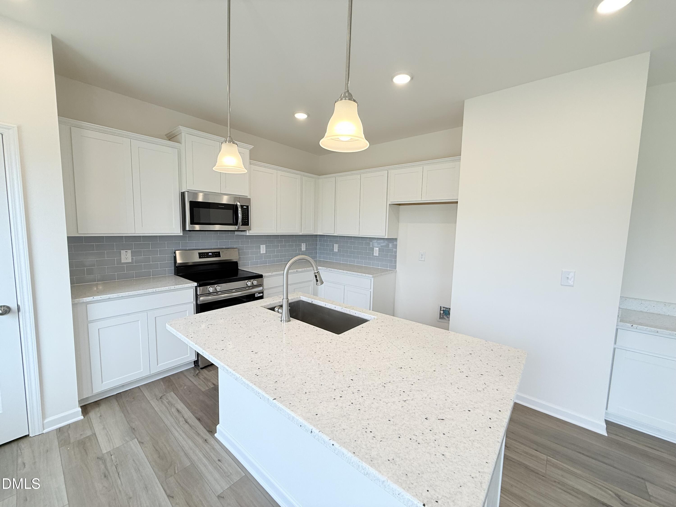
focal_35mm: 14
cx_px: 338
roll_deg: -1.2
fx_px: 273
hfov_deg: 102.1
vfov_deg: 85.7
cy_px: 254
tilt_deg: -4.7
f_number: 2.2
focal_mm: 2.22
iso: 80
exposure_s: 1/120
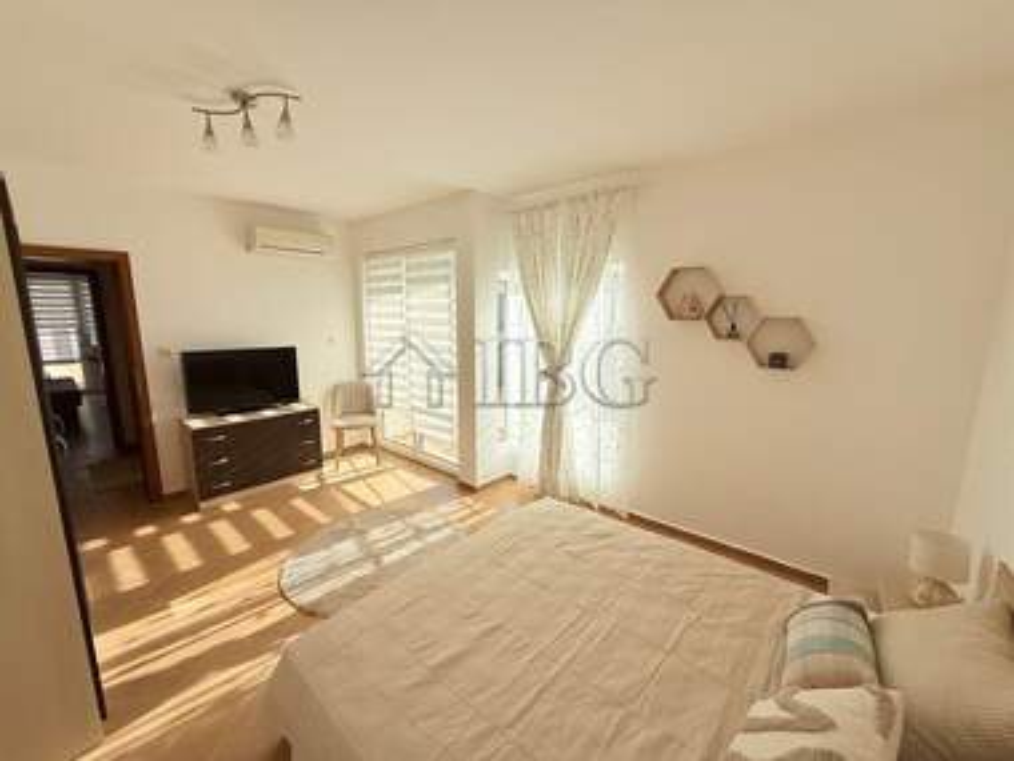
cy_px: 380
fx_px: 410
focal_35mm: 14
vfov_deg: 85.7
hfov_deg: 102.1
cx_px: 507
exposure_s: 1/1534
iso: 50
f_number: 2.2
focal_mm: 2.22
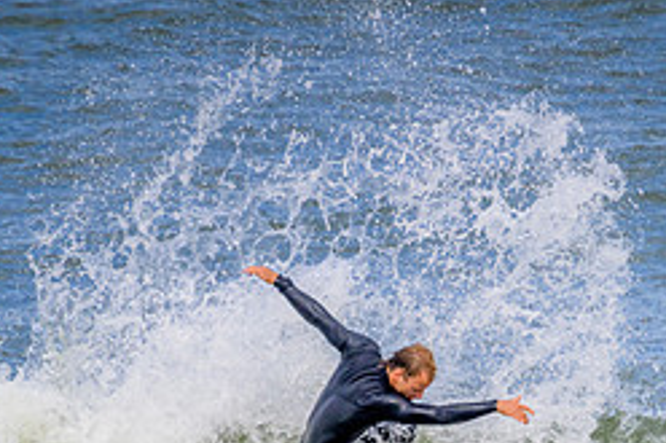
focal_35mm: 1873
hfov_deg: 1.1
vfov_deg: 0.7
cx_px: 502
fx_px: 34626
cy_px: 493
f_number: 11
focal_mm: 800
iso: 900
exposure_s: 1/2000
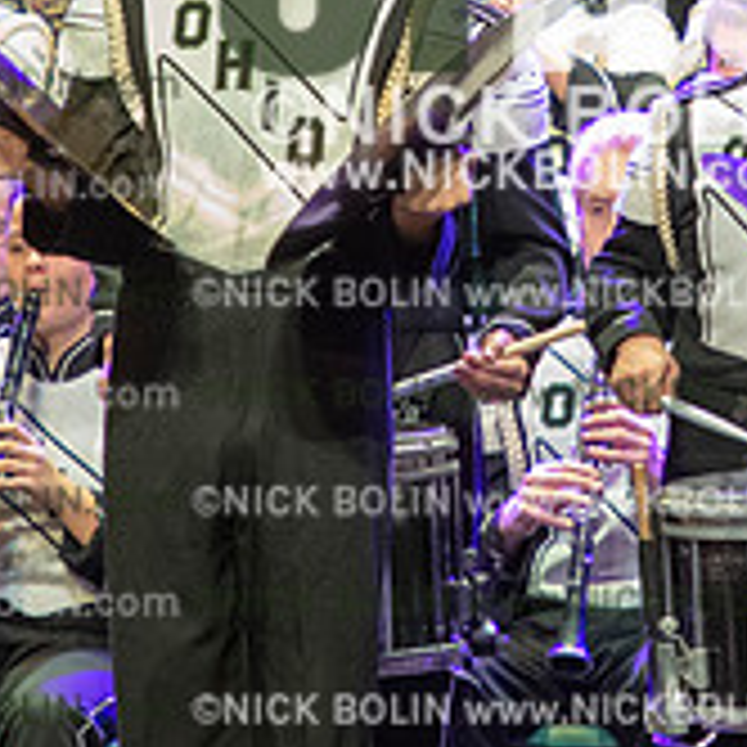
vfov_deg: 2.0
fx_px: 20997
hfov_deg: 2.0
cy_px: -22
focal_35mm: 860
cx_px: 536
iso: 8000
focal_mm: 290
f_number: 5.6
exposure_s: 1/200
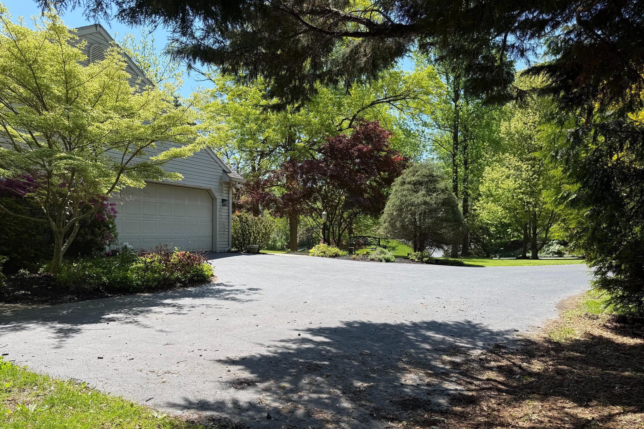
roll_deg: -1.0
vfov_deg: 51.2
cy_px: 233
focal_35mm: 25
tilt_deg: +0.2
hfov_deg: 71.5
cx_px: 322
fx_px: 447
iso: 80
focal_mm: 6.76
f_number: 1.78
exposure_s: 1/1901
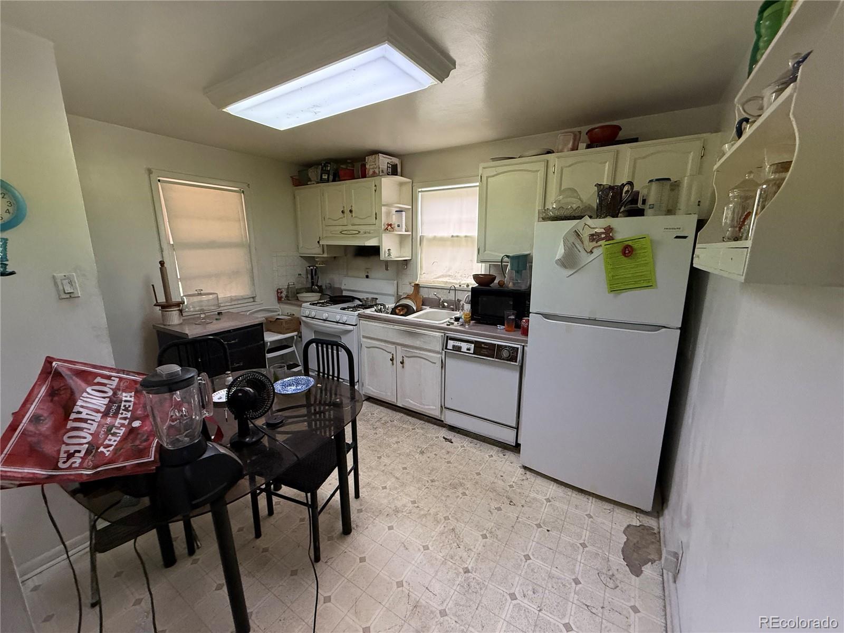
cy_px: 316
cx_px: 422
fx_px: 341
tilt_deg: -12.2
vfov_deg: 85.7
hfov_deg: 102.1
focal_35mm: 14
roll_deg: +0.2
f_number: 2.2
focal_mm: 2.22
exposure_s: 1/120
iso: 400
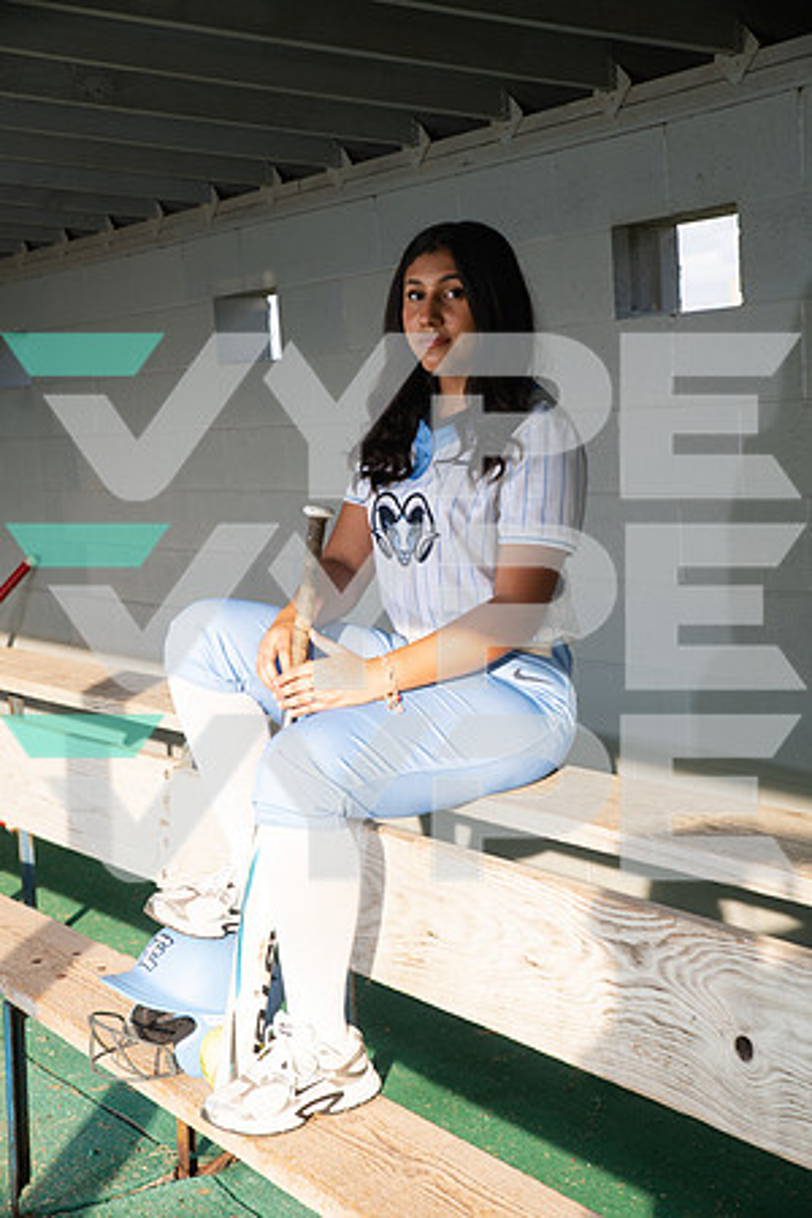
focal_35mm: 58
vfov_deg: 34.5
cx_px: 406
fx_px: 1962
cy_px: 609
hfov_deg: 23.4
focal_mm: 58
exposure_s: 1/250
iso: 250
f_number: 8
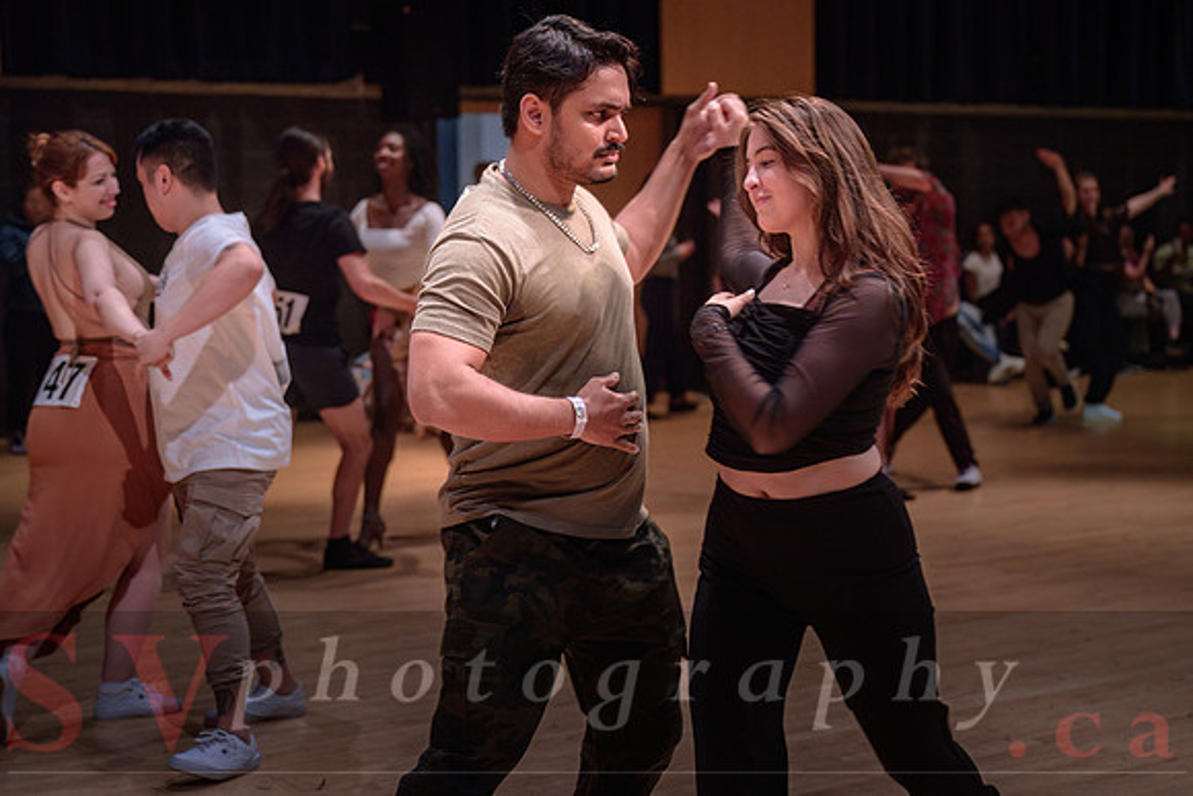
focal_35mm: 61
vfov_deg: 22.2
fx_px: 2025
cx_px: 701
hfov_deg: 32.8
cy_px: 427
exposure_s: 1/200
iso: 1600
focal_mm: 52
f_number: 2.8
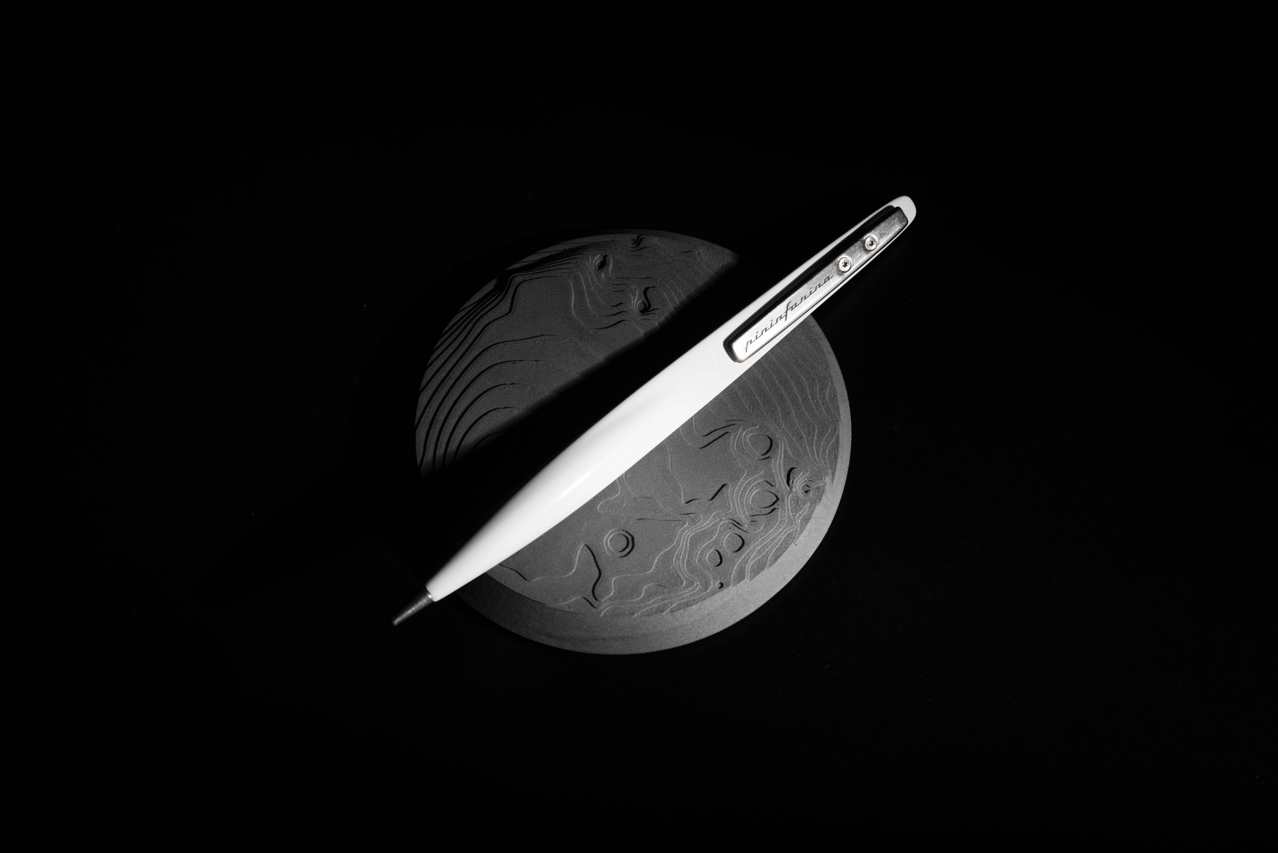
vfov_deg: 20.0
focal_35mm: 68
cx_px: 639
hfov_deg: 29.6
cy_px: 426
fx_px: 2415
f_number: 9
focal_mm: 68
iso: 100
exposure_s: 1/200
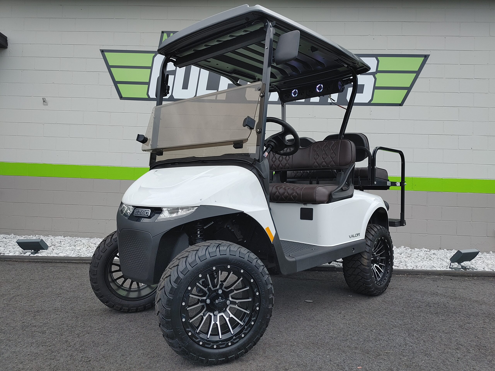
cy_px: 186
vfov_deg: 53.1
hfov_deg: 67.3
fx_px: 372
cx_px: 248
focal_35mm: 26
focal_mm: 4.81
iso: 50
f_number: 1.8
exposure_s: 1/719
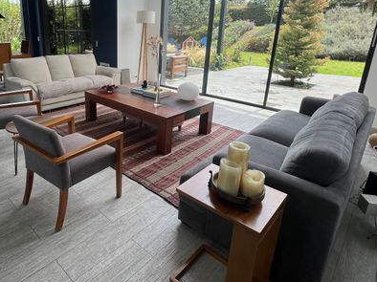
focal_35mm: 22
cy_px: 104
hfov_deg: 74.7
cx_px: 134
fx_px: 239
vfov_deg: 60.2
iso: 32
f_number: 1.8
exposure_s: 1/304
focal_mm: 1.57
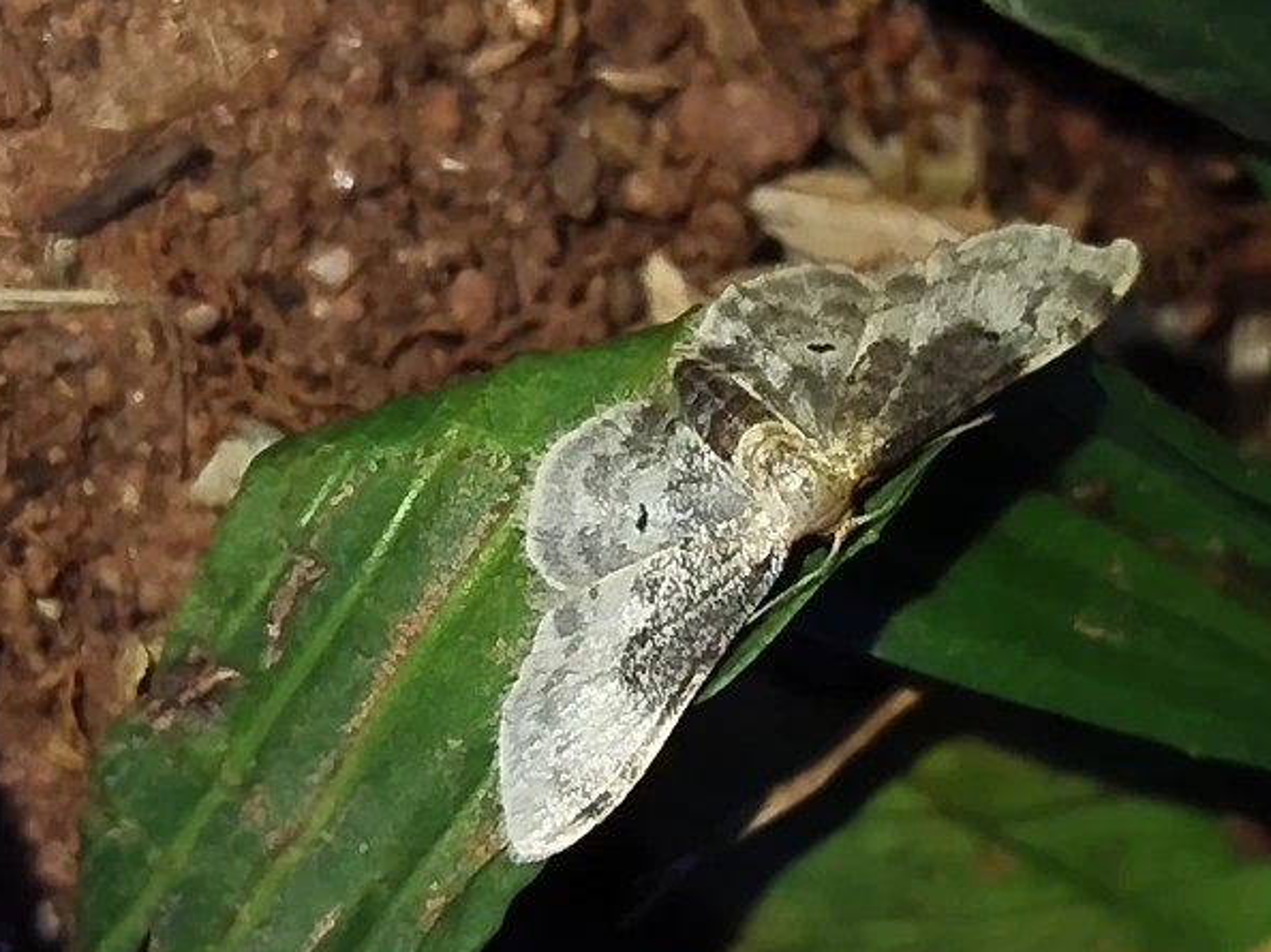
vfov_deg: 10.7
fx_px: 5102
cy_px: 494
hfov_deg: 14.2
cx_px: 638
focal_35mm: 139
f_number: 1.7
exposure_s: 1/50
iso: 125
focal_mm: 5.31
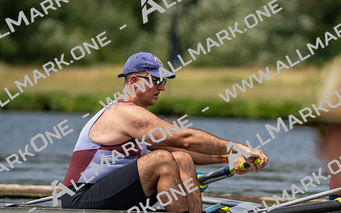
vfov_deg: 3.2
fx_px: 3830
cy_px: 113
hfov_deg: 5.1
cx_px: 174
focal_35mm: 412
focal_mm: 391
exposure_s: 1/1600
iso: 250
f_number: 6.3
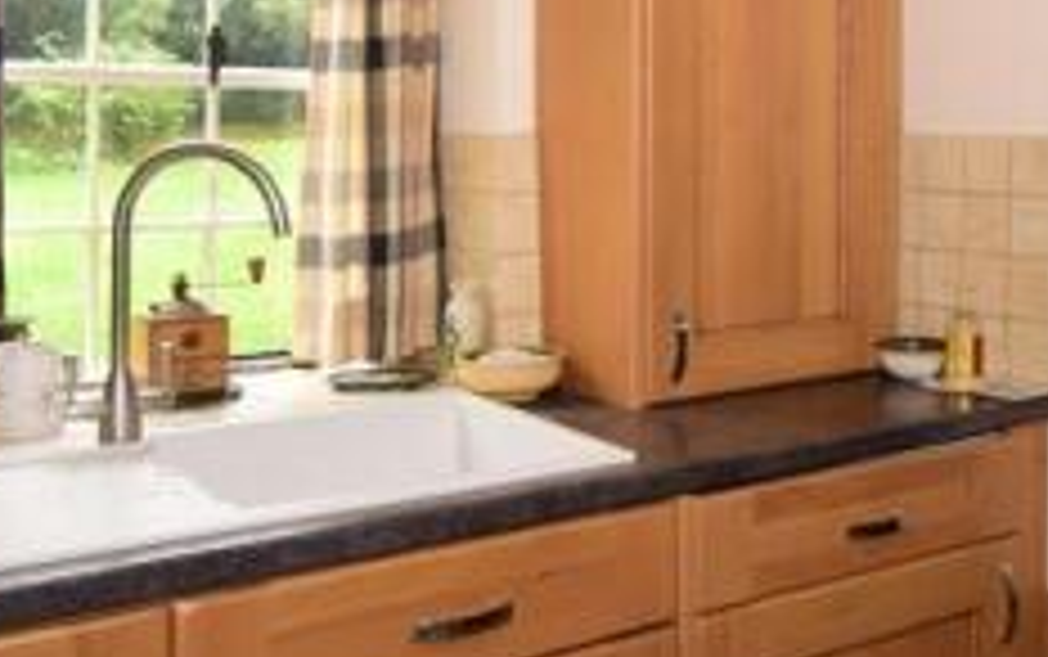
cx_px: 760
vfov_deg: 29.1
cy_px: 115
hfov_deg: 44.9
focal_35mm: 43
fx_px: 1229
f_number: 5
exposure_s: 1/25
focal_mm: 10
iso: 200
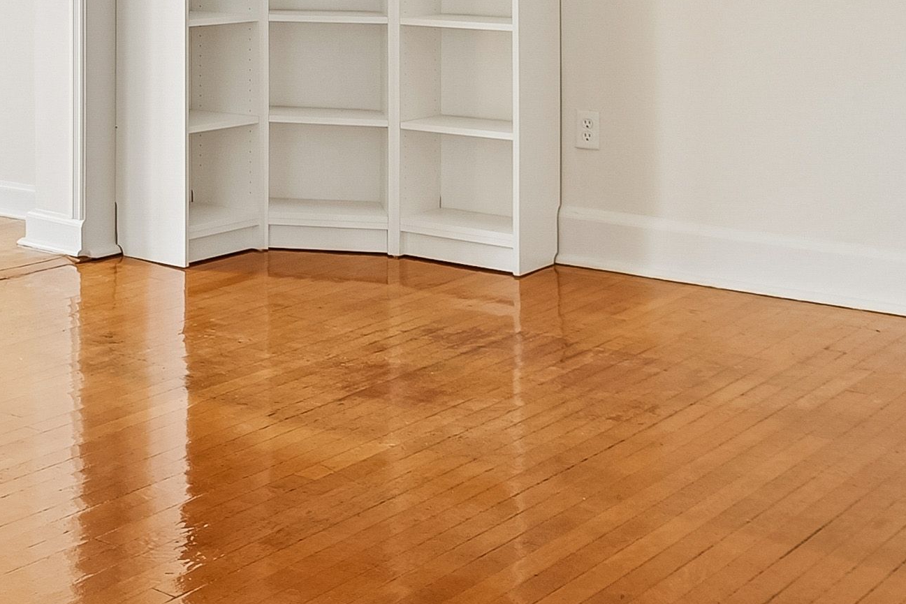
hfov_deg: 17.8
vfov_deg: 12.1
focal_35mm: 111
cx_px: -88
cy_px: -115
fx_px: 2794
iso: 640
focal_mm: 24
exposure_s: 1/100
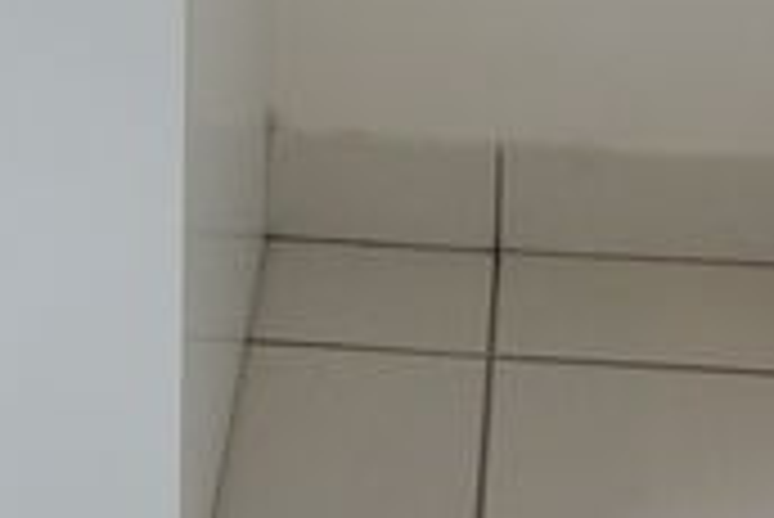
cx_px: 432
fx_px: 3249
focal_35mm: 151
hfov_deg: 13.6
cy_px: -995
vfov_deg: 7.9
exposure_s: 1/100
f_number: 3.7
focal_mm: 4.5
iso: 125
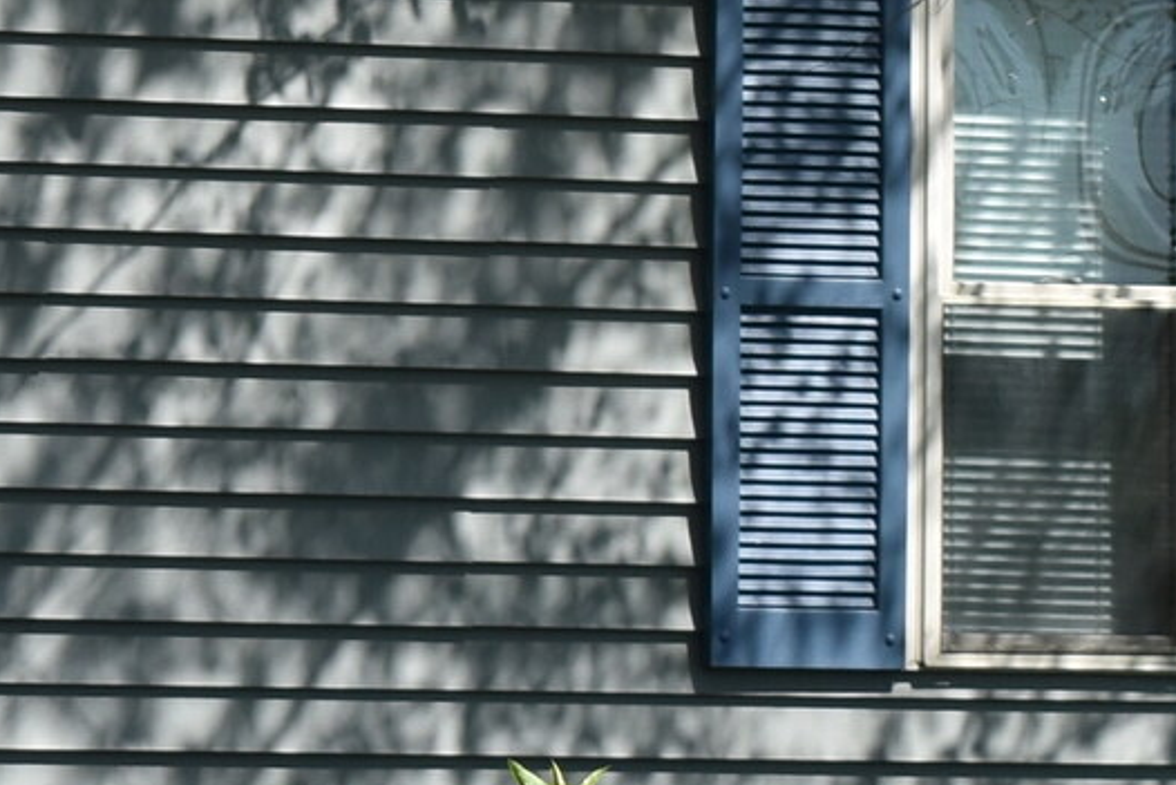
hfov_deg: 5.2
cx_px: -584
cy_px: -165
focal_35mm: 394
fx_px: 12871
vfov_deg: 3.5
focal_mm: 45
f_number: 8
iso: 100
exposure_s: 1/250
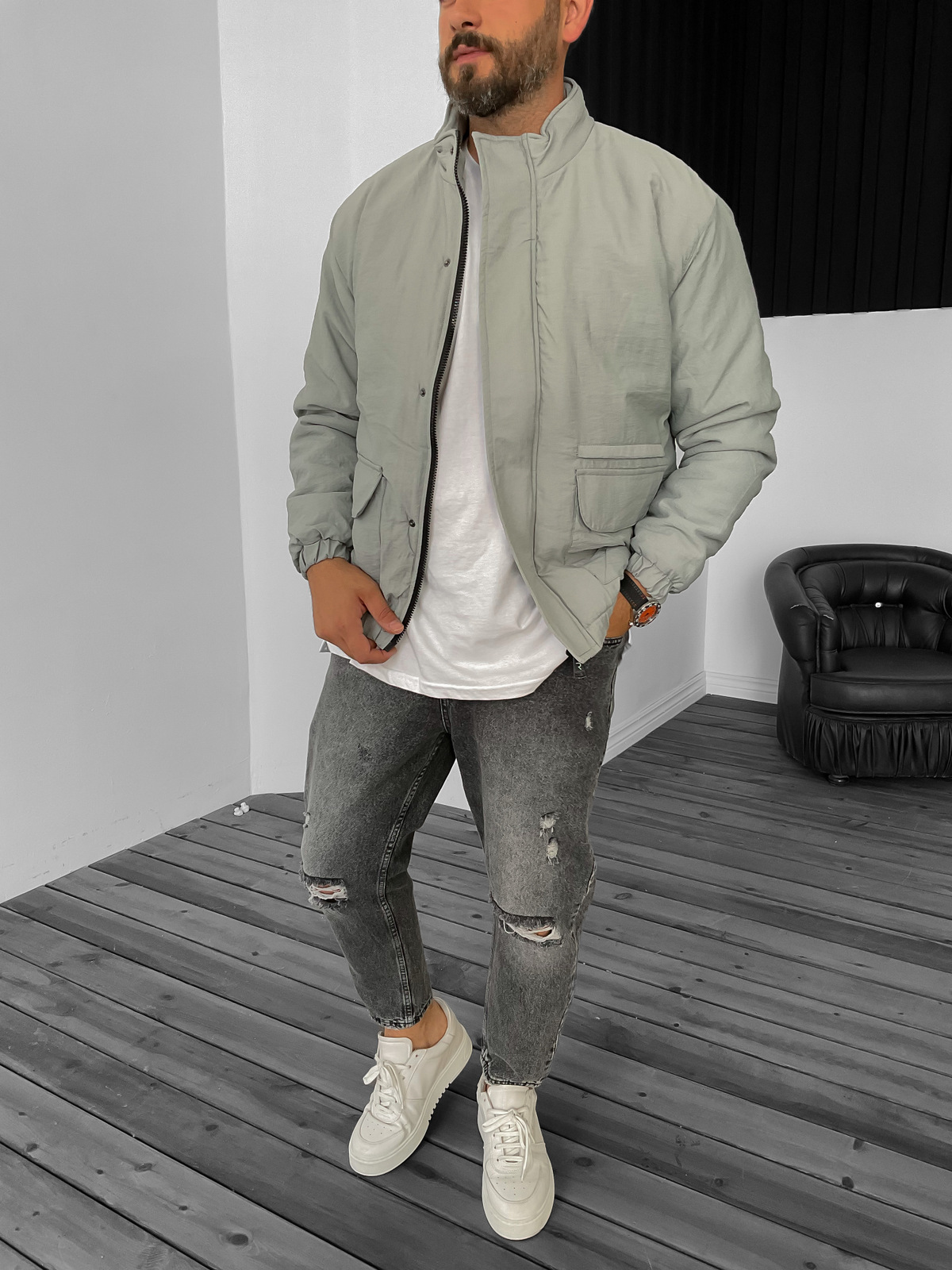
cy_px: 635
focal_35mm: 29
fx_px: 1063
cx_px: 476
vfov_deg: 61.7
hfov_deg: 48.2
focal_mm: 3
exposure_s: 1/120
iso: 64
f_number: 1.8
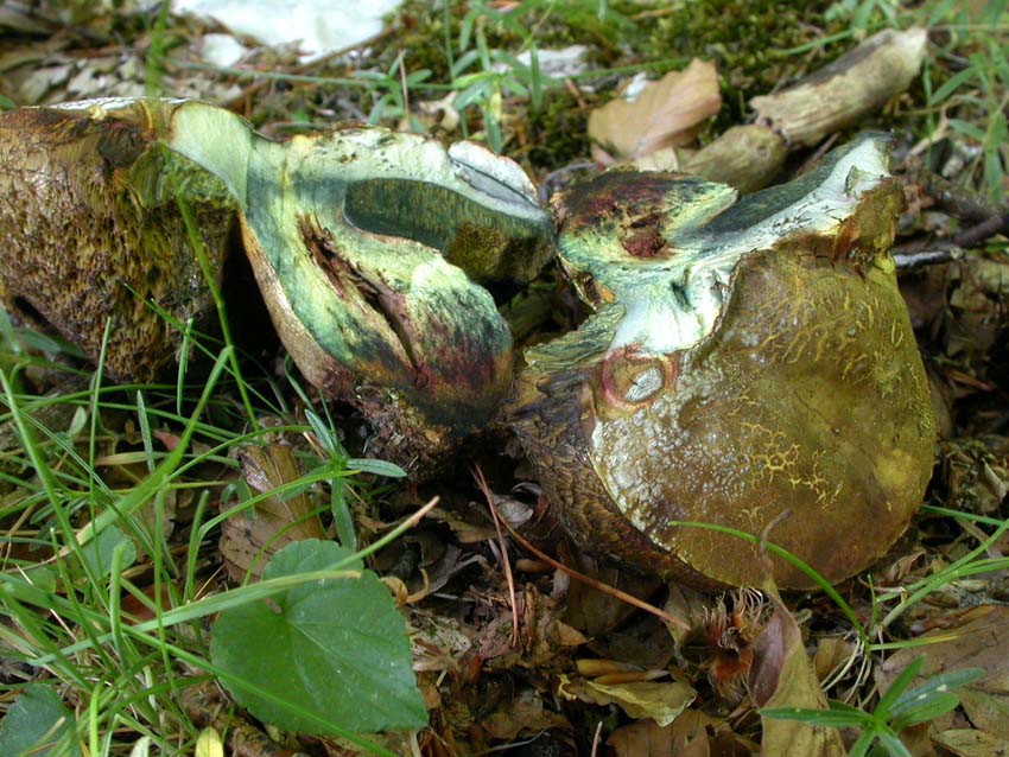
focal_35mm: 47
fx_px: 1370
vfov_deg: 30.9
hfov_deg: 40.4
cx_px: 504
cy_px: 378
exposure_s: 1/15
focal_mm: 9.8
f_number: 5.7
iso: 200
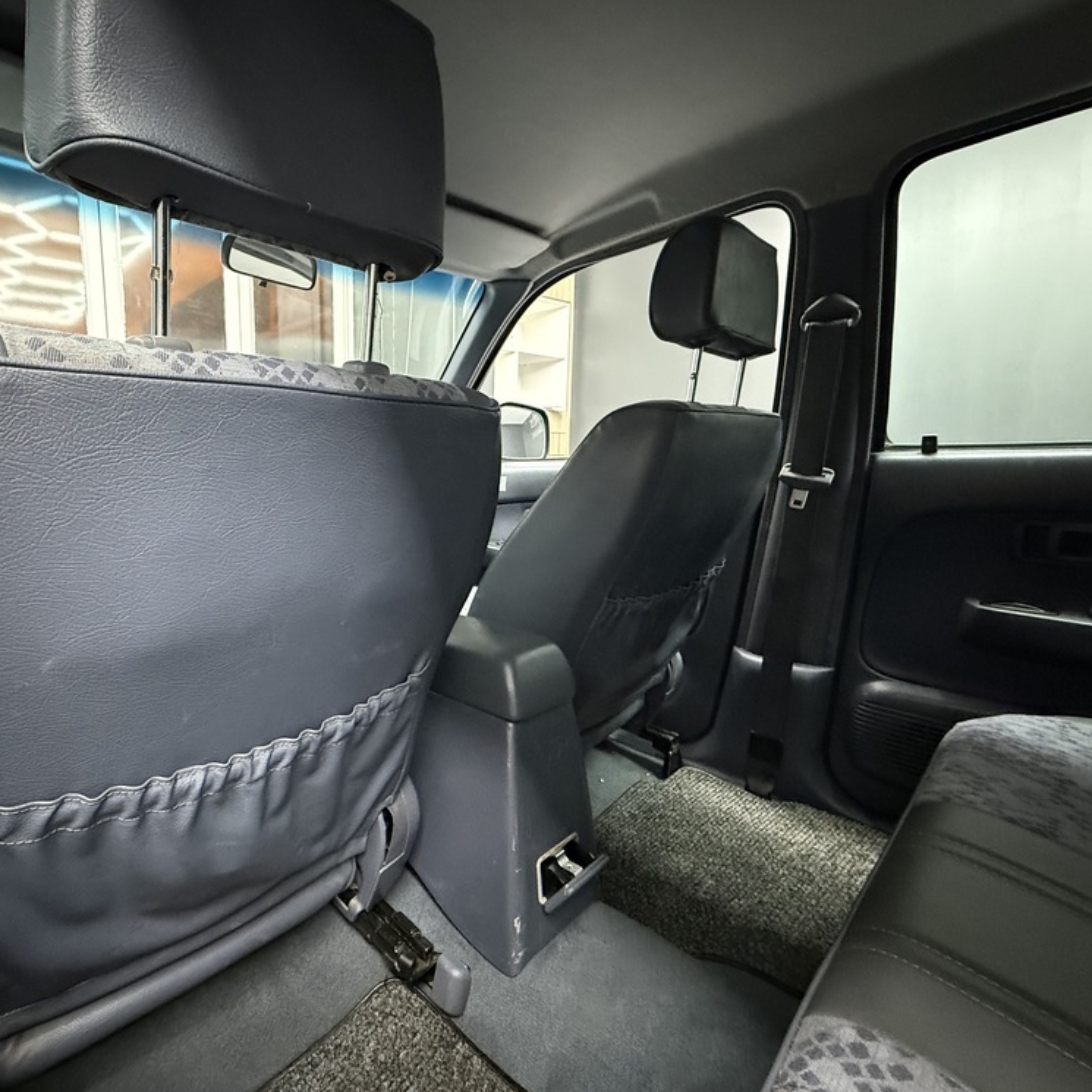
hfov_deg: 82.0
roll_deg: +0.6
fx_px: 607
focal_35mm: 17
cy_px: 534
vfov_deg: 84.0
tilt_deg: -7.3
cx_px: 396
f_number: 2.2
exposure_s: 1/33
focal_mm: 2.22
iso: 1000
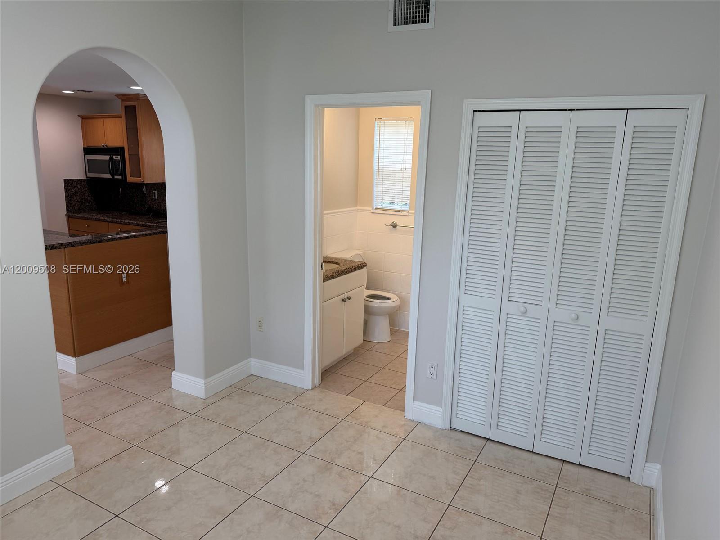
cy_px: 270
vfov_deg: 56.8
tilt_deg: -12.1
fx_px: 499
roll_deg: -1.1
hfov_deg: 71.6
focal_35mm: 24
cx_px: 360
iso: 64
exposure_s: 1/120
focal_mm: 6.76
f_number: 1.78
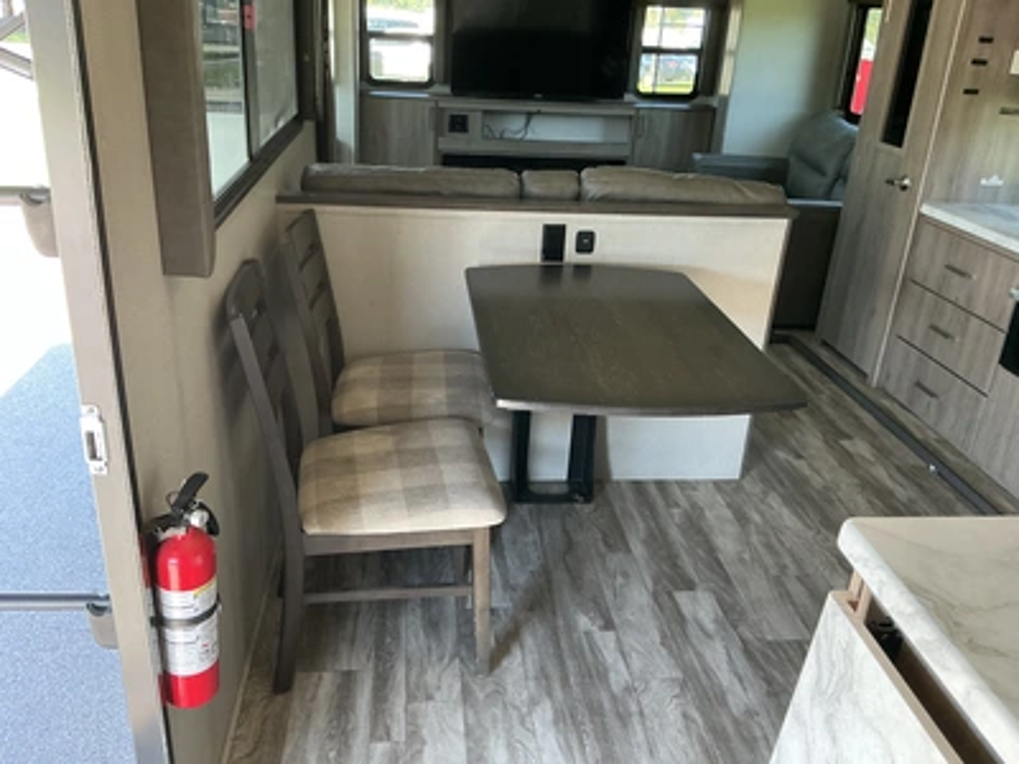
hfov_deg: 63.4
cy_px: 382
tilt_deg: -24.4
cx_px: 510
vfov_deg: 49.7
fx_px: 824
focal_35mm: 28
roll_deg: -4.3
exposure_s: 1/60
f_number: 1.8
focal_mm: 3
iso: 125
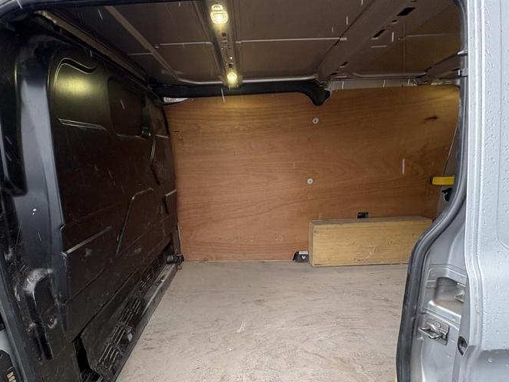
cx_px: 239
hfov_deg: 84.6
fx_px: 279
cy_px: 234
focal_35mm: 19
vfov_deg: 67.8
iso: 80
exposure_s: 1/102
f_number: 2.2
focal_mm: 2.22
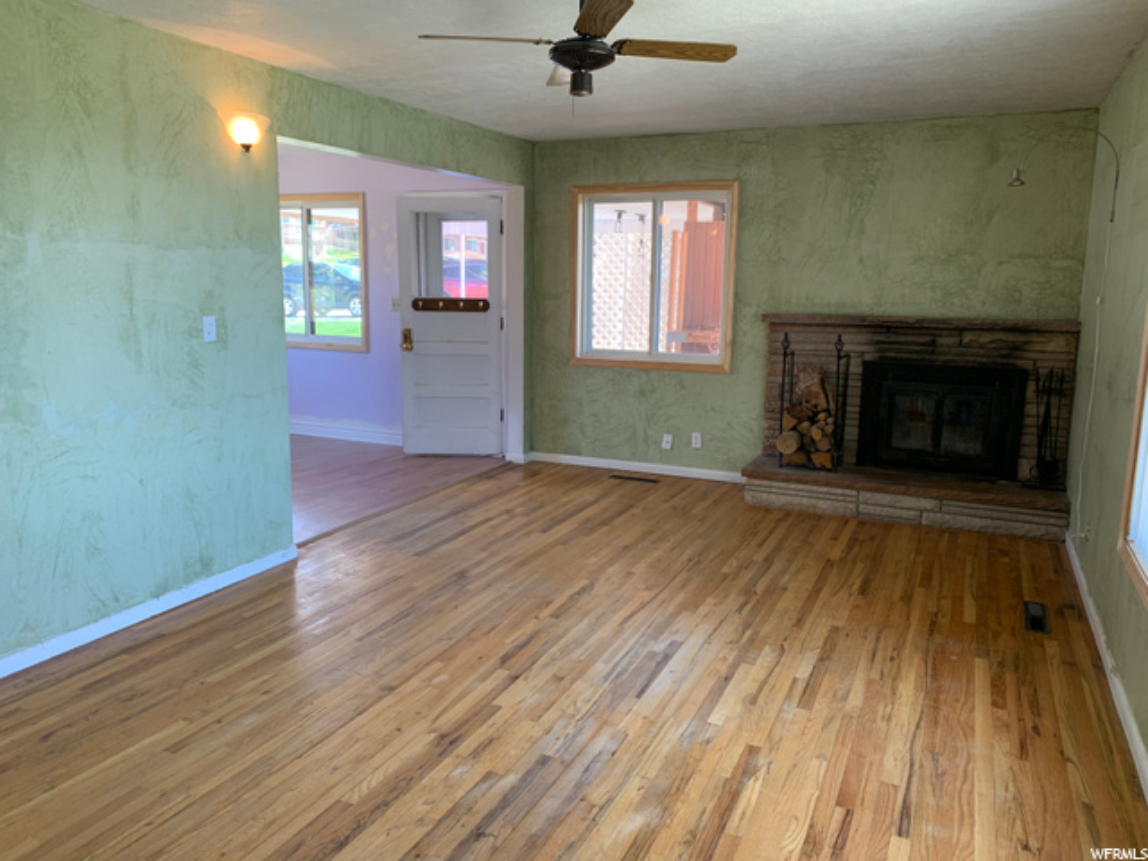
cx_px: 574
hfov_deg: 67.3
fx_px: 862
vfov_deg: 53.1
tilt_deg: -8.9
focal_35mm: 26
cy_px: 430
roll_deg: -0.7
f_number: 1.8
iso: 64
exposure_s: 1/60
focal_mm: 4.25
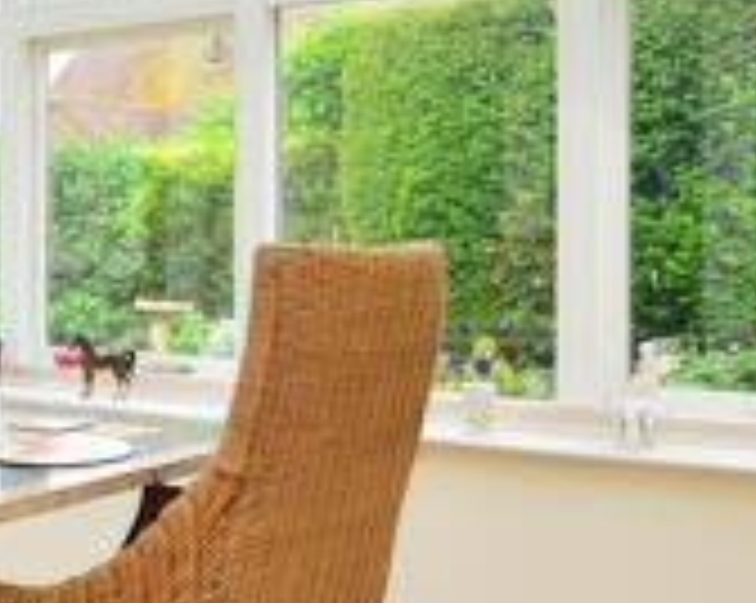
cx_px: 126
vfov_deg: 27.4
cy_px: 207
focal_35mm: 55
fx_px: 1229
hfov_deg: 33.0
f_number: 8
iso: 200
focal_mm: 10
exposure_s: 1/20
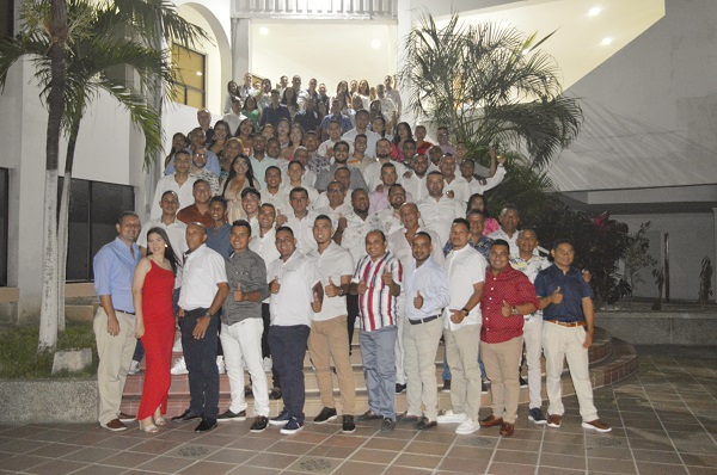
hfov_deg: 57.3
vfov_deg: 39.8
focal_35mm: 33
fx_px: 656
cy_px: 238
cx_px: 358
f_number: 3.8
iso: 3200
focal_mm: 22
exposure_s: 1/60
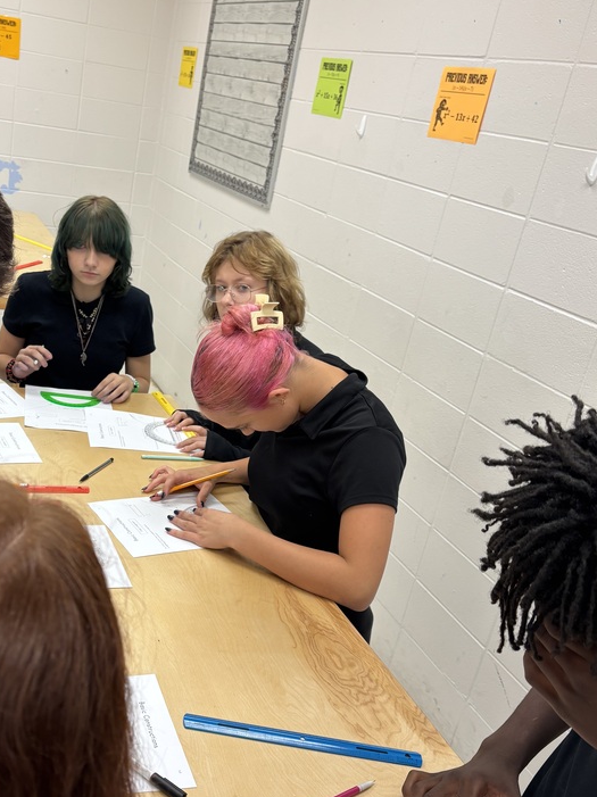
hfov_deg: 37.2
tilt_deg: -23.6
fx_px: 875
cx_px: 188
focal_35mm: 38
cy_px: 465
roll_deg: -10.8
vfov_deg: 48.8
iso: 80
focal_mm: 5.96
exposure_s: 1/120
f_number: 1.6
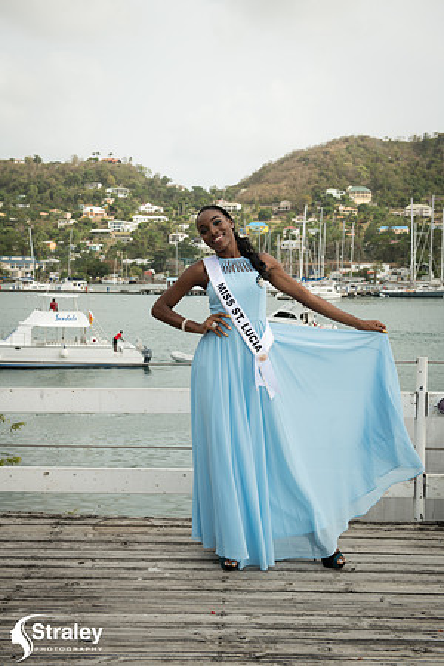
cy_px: 333
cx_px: 222
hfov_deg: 26.0
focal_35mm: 52
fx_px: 962
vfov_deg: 38.2
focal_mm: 52
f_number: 7.1
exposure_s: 1/160
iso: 100
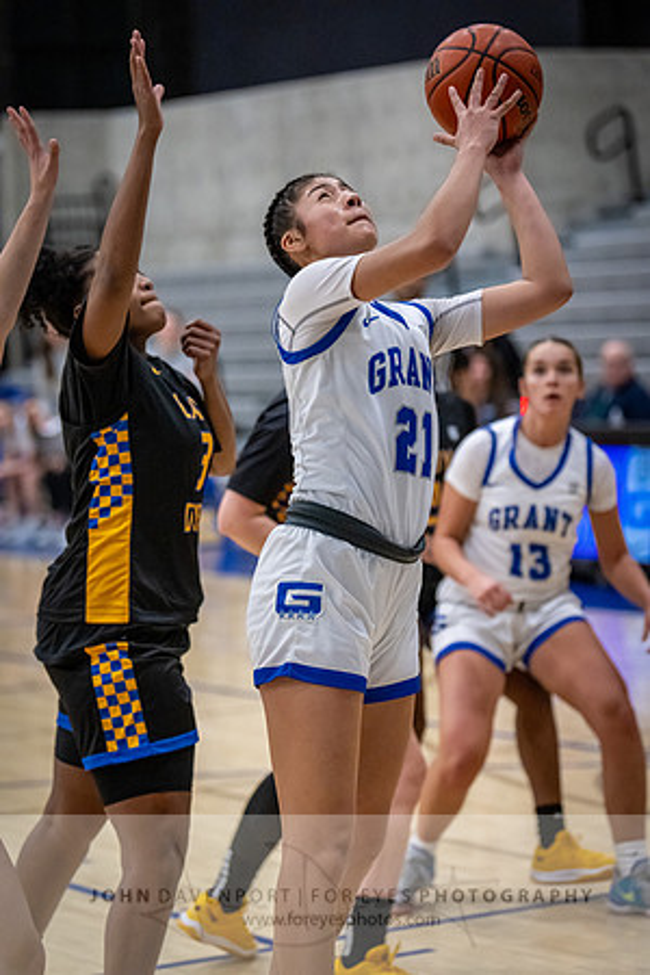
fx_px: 3250
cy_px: 488
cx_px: 325
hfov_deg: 11.4
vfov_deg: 17.1
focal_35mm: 120
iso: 8000
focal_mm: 120
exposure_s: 1/1250
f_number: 2.8
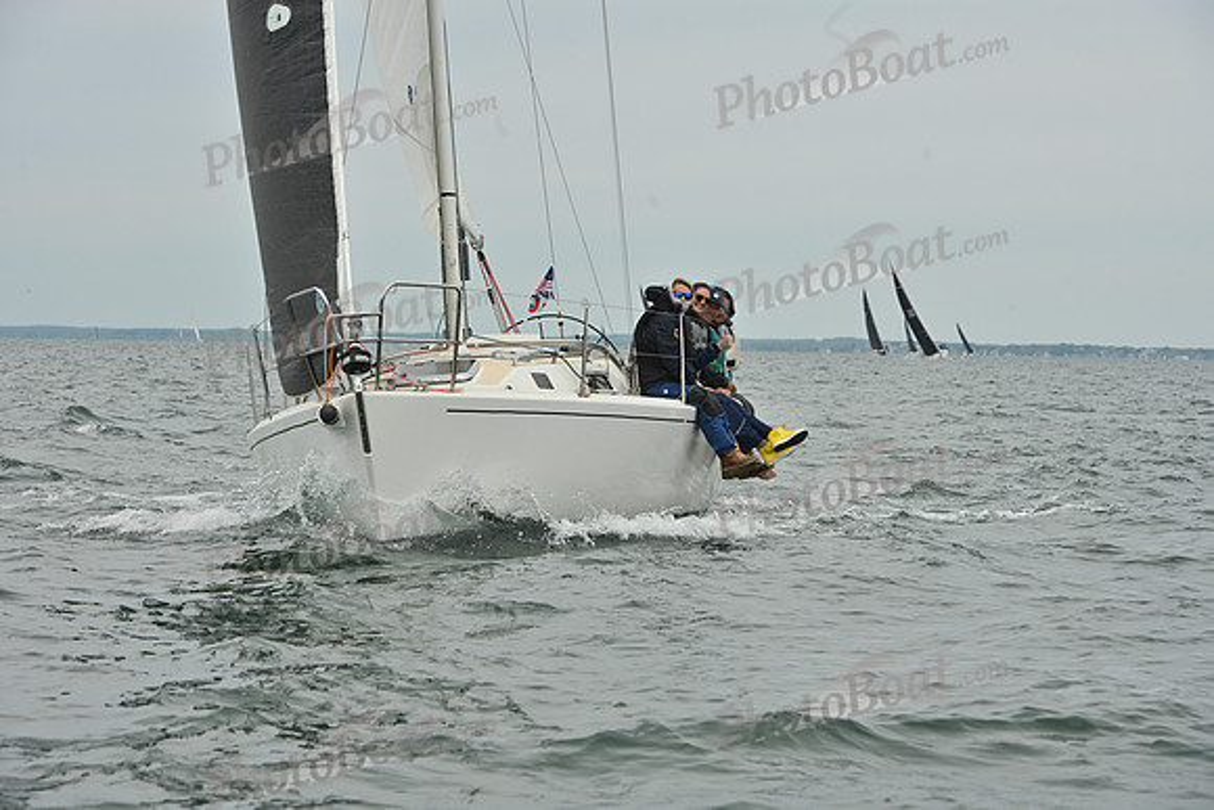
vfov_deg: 8.9
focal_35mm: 155
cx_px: 607
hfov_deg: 13.2
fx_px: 5228
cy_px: 405
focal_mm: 155
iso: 320
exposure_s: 1/1000
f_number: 10
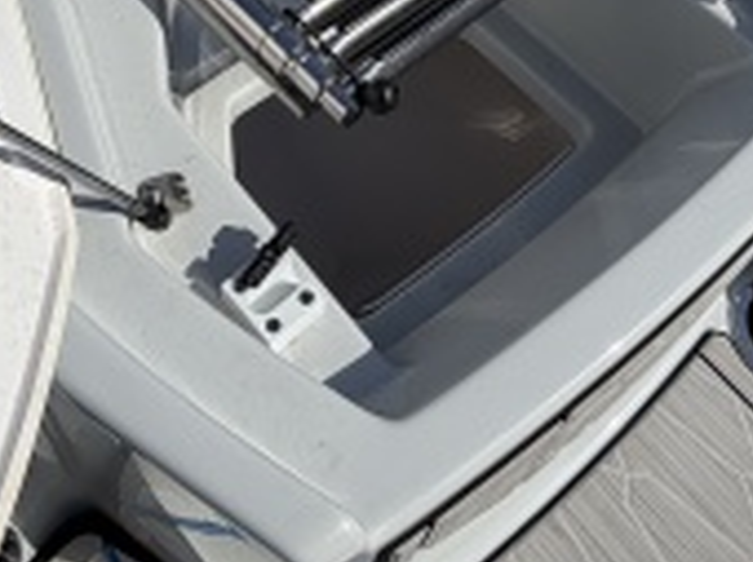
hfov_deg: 42.9
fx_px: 956
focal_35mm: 44
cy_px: 22
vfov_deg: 30.8
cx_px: 334
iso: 20
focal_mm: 2.22
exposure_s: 1/2506
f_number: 2.2
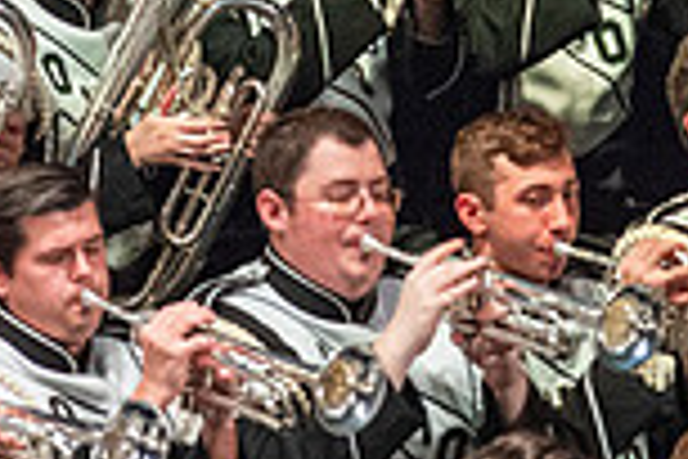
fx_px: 21689
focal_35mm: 1135
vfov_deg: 1.2
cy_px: -297
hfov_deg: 1.8
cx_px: 445
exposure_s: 1/400
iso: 5000
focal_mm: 300
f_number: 5.6
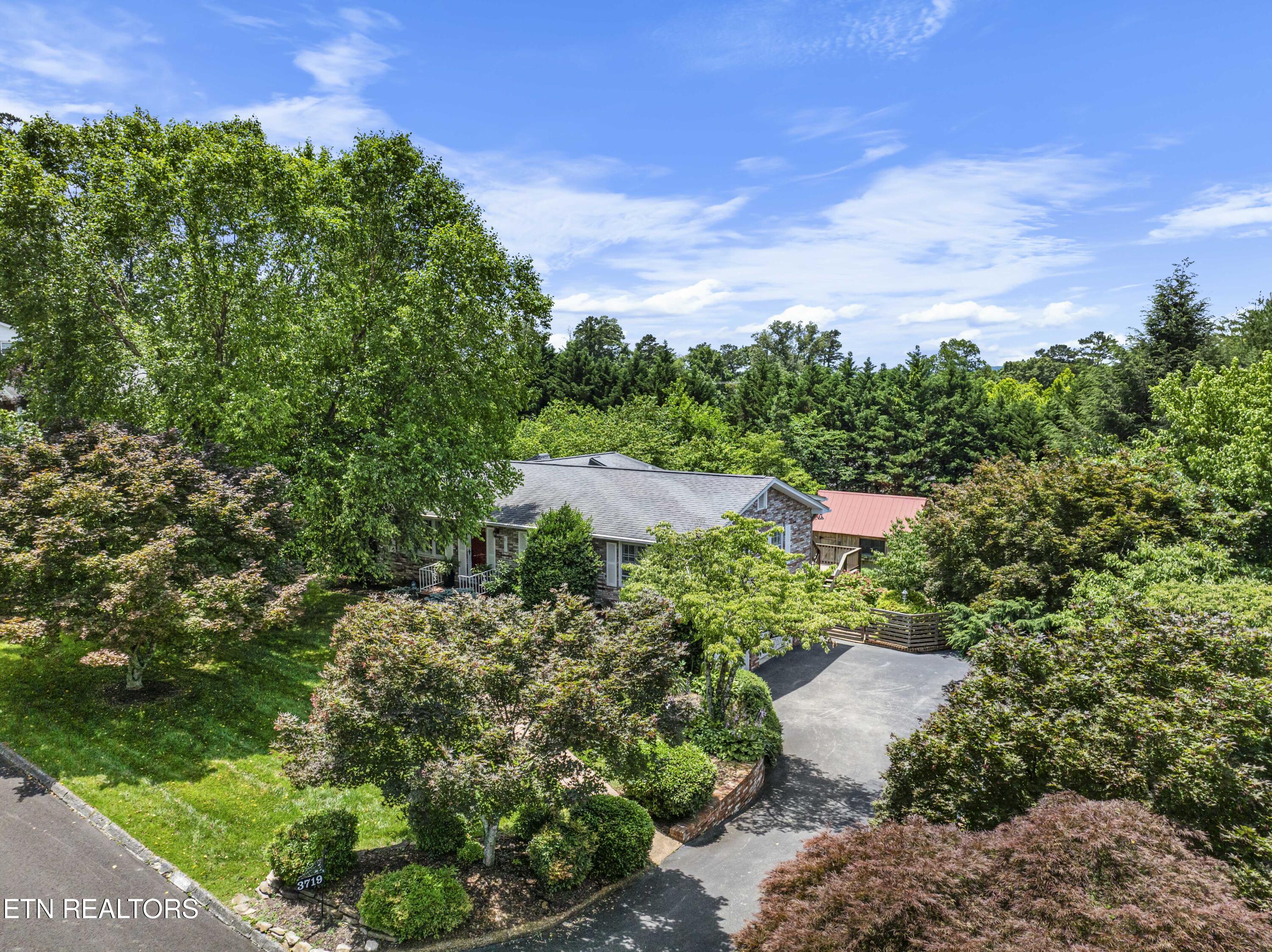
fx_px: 881
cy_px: 476
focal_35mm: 24
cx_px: 636
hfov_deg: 71.6
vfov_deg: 56.8
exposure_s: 1/500
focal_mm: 12.29
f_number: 2.8
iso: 230
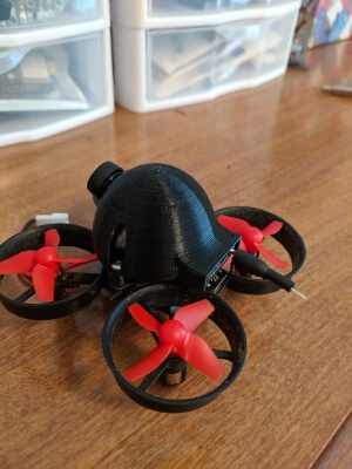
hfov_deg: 53.1
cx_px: 176
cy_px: 234
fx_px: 353
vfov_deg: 67.3
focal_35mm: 26
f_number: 2
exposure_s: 1/40
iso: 626
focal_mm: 4.67
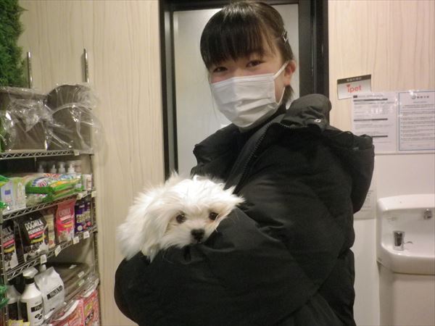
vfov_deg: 49.7
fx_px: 352
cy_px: 163
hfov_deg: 63.4
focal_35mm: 28
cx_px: 218
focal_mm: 5
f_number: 3.2
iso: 640
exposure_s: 1/50
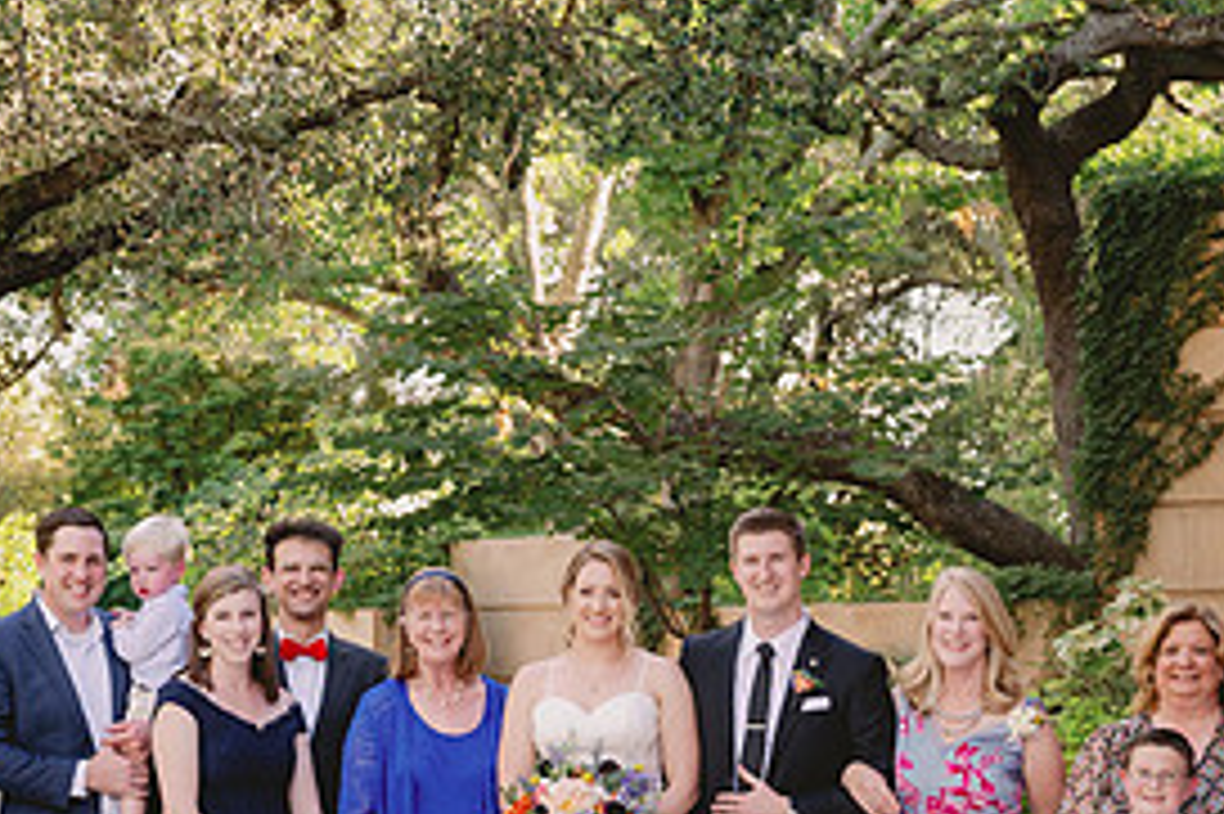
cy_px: 733
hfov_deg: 20.8
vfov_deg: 13.8
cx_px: 590
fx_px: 3330
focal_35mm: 98
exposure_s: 1/500
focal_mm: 46
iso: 800
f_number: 4.5
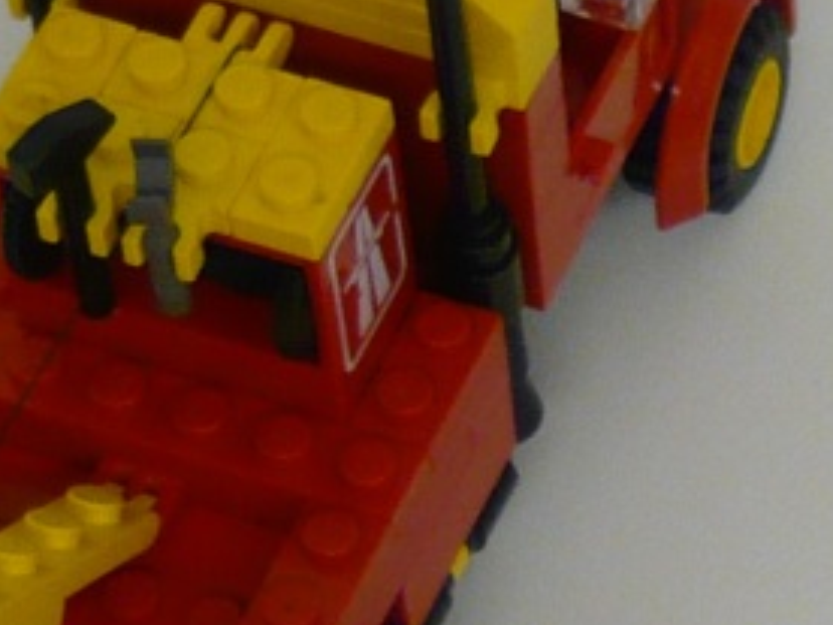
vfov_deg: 7.7
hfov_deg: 10.1
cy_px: 646
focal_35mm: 191
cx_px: 1156
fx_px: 4596
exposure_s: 1/30
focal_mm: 5.5
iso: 160
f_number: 2.8
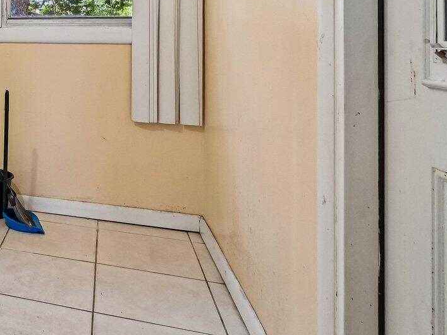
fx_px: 504
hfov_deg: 36.0
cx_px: -102
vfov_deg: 34.8
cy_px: 38
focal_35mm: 39
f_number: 8
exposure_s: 1/320
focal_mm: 14
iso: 3200
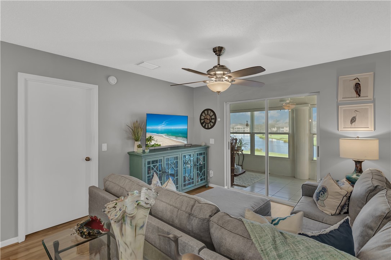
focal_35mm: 16
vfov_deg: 72.0
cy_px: 130
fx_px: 179
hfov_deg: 95.0
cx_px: 196
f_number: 6.3
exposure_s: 1/10
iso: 320
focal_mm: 11
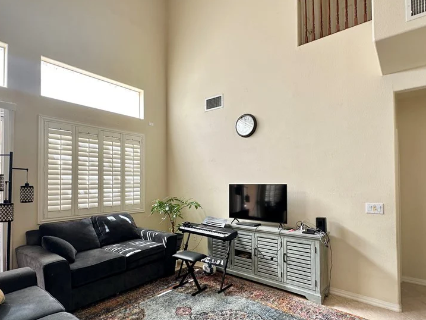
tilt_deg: +0.6
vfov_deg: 65.8
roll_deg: +1.4
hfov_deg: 81.7
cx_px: 201
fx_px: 246
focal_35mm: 20
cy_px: 178
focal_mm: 2.22
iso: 40
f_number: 2.2
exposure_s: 1/99
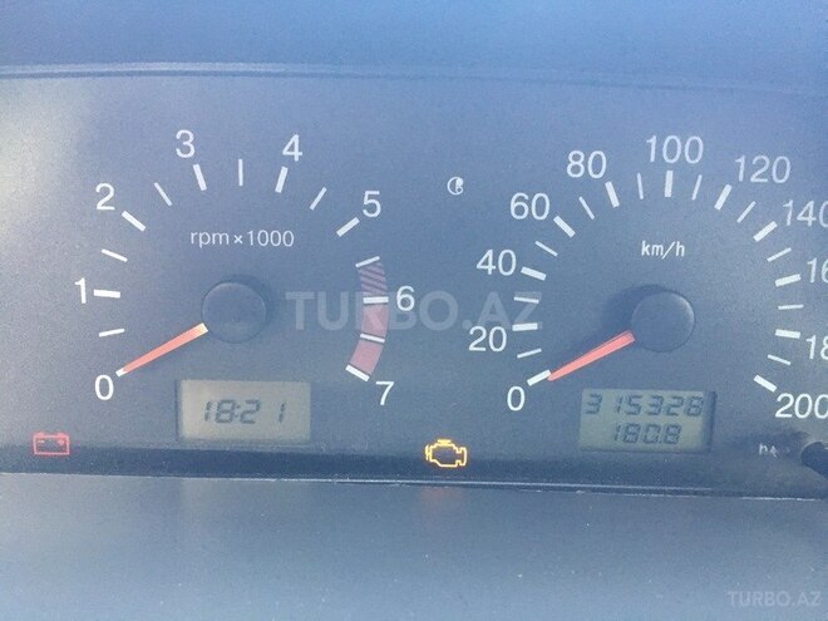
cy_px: 310
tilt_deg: -20.4
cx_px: 414
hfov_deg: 61.7
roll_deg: +0.4
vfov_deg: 48.2
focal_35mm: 29
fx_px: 694
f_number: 2.2
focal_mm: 4.15
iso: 200
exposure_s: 1/25
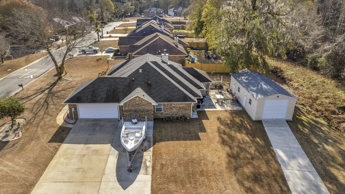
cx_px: 167
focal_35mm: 24
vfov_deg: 47.6
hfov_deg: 76.3
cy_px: 105
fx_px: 220
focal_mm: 8.38
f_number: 2.8
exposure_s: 1/2500
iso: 150
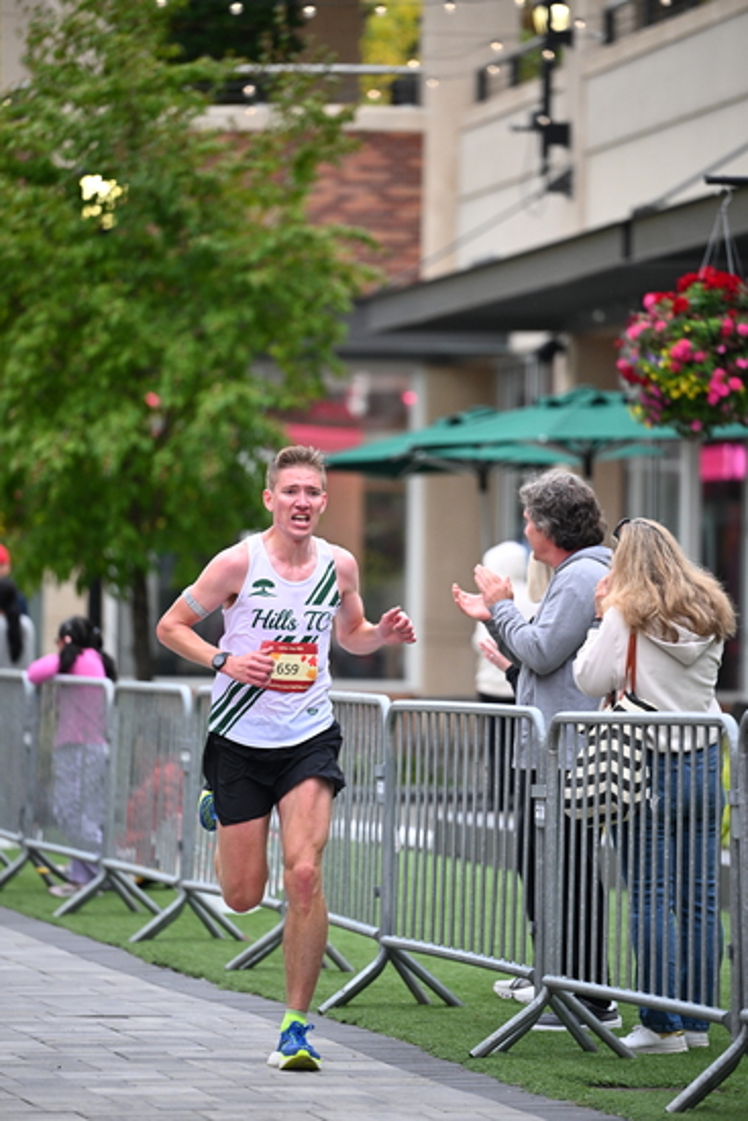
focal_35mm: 190
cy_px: 560
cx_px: 374
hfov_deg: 7.2
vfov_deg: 10.8
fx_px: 5917
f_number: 2.8
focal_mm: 190
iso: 1600
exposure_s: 1/800
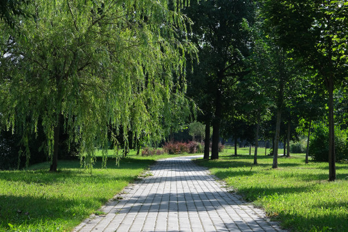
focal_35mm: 83
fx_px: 802
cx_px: 174
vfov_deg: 16.5
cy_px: 116
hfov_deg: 24.5
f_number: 10
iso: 160
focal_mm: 55
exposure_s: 1/110
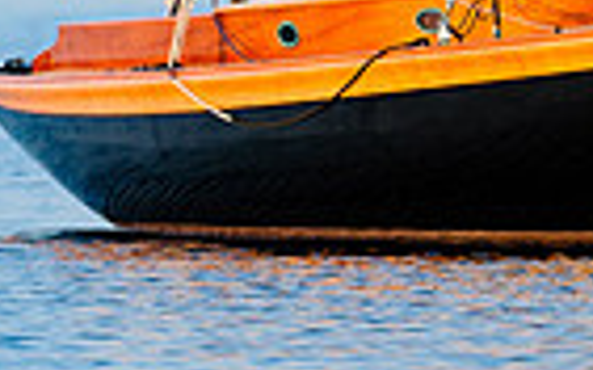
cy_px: -63
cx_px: 400
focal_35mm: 1487
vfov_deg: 0.9
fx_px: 24022
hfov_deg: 1.4
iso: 250
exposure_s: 1/640
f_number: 4
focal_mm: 350
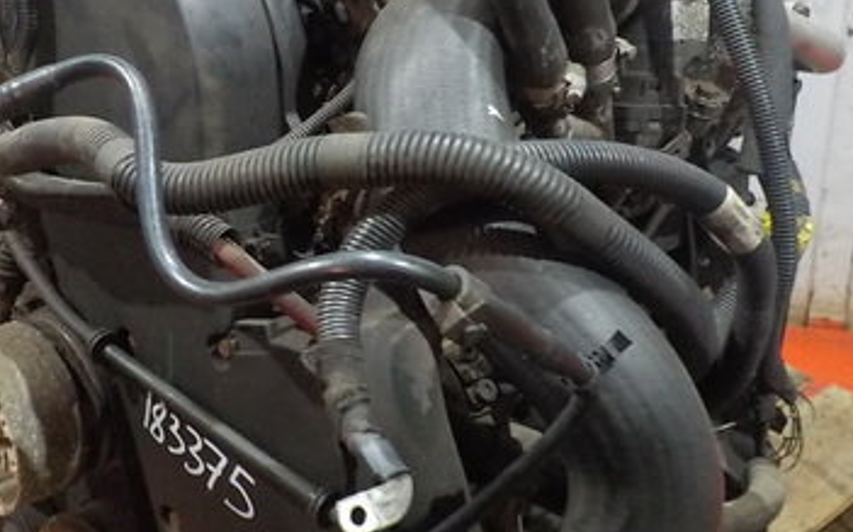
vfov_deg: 22.3
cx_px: 386
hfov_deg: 35.1
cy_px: 185
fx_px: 1348
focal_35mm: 58
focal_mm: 4.1
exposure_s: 1/8
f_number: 3.3
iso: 640
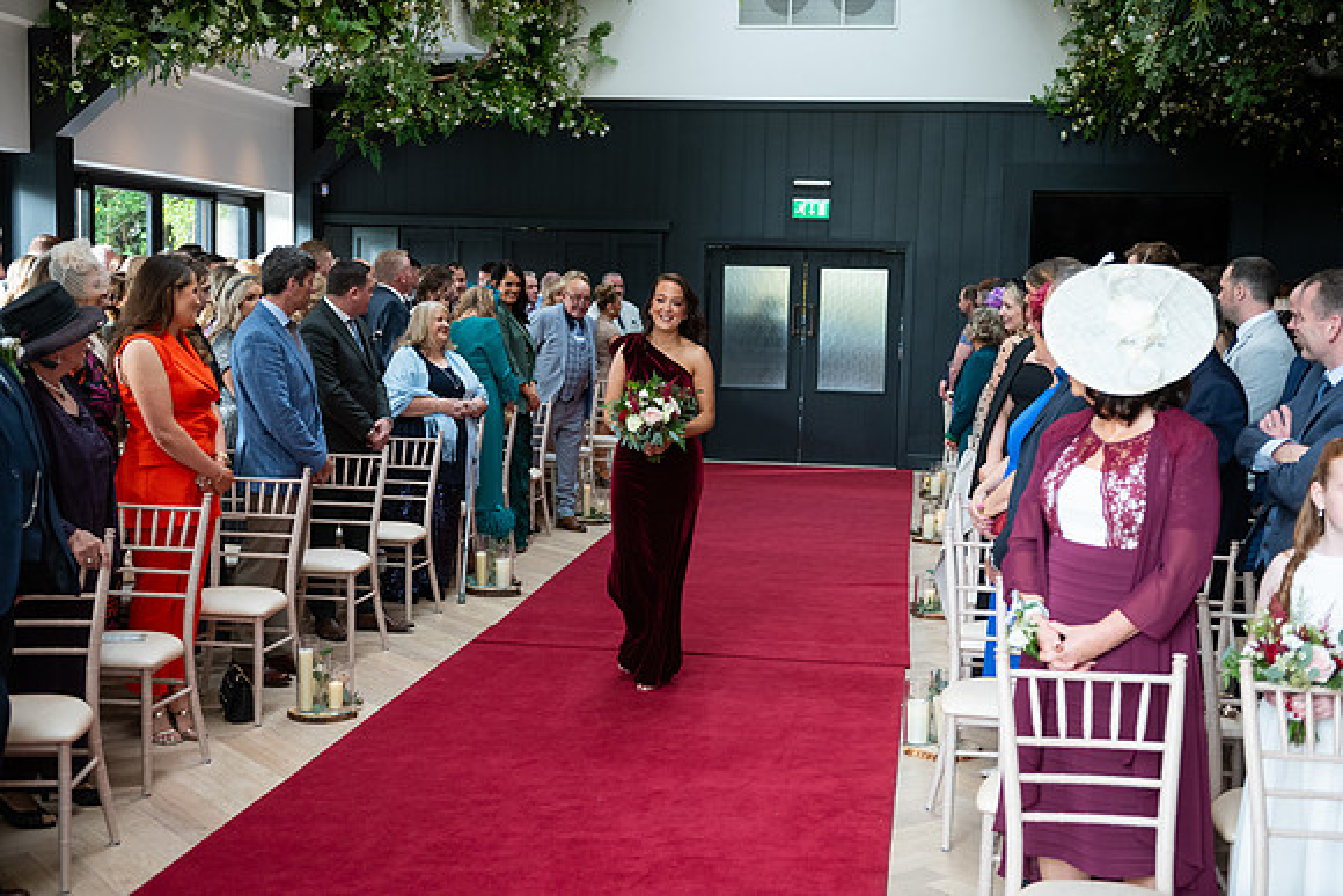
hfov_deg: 43.6
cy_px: 448
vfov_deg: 29.9
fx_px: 1679
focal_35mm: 45
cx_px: 672
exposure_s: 1/160
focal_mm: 45
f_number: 3.5
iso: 640
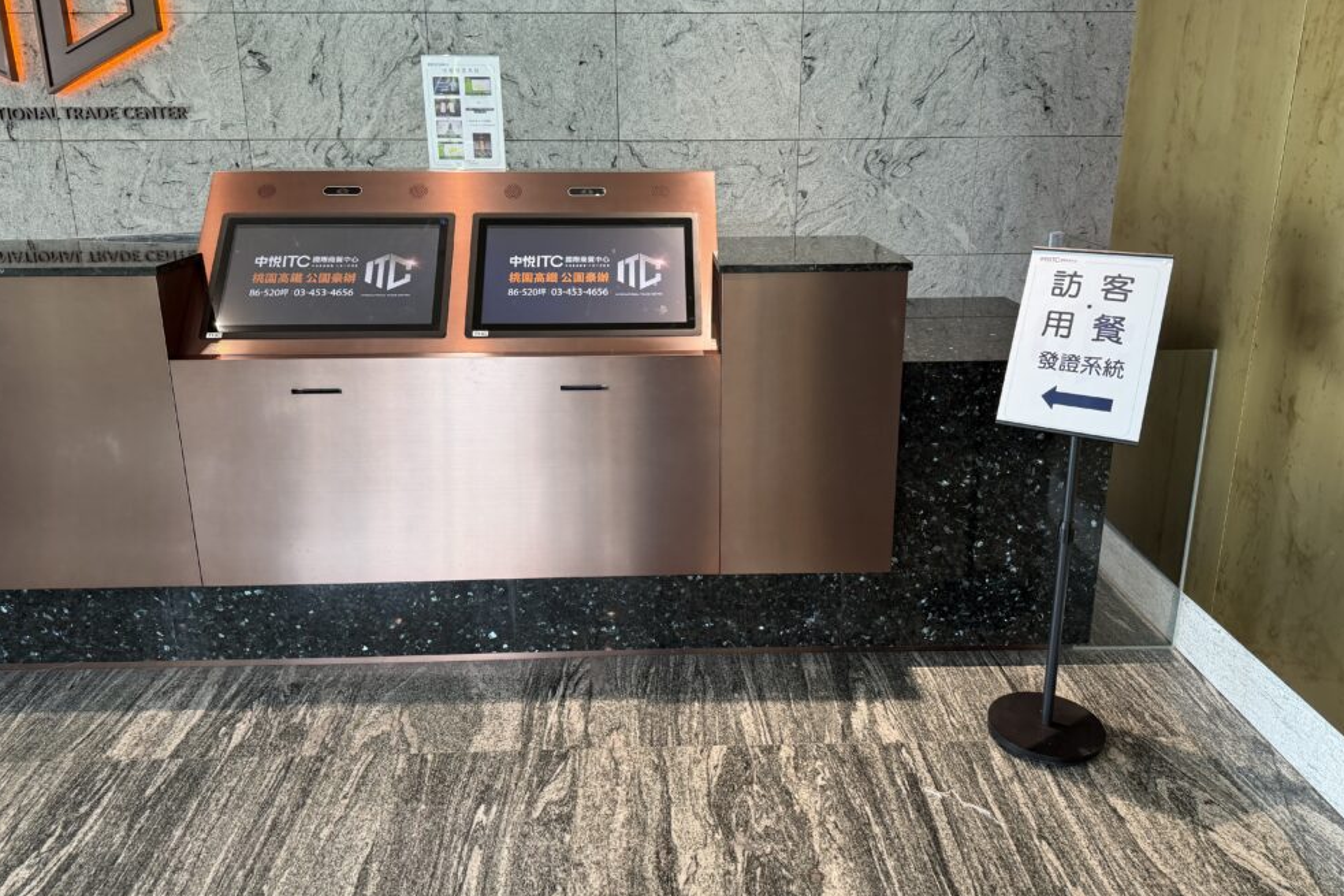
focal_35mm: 26
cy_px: 382
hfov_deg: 69.4
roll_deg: -1.4
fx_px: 970
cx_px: 670
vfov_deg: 49.4
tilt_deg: -16.8
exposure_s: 1/98
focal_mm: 6.76
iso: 200
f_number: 1.78
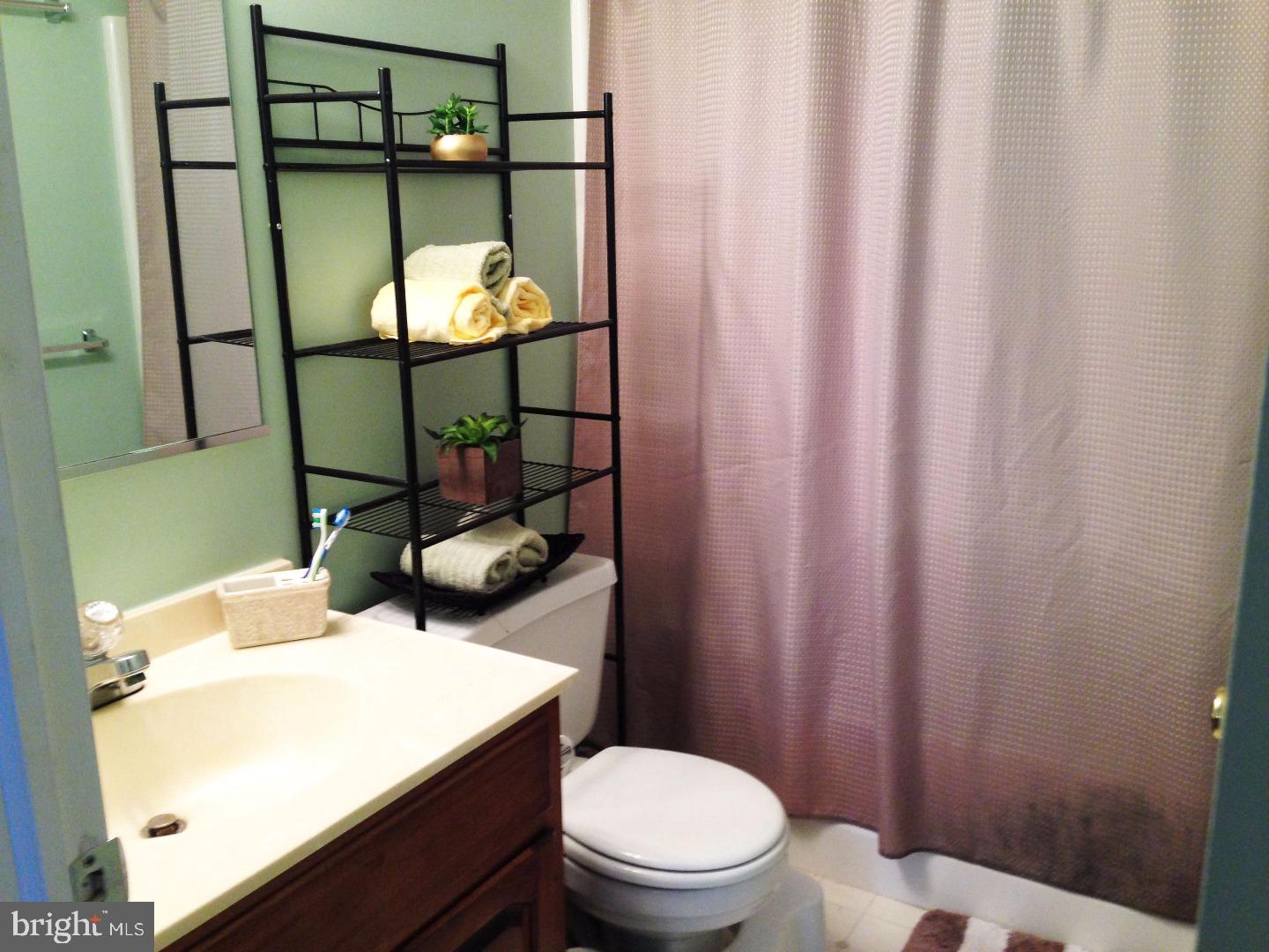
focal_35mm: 33
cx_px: 634
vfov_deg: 42.9
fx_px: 1210
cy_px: 476
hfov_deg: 55.4
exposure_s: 1/20
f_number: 2.4
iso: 125
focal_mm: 4.12
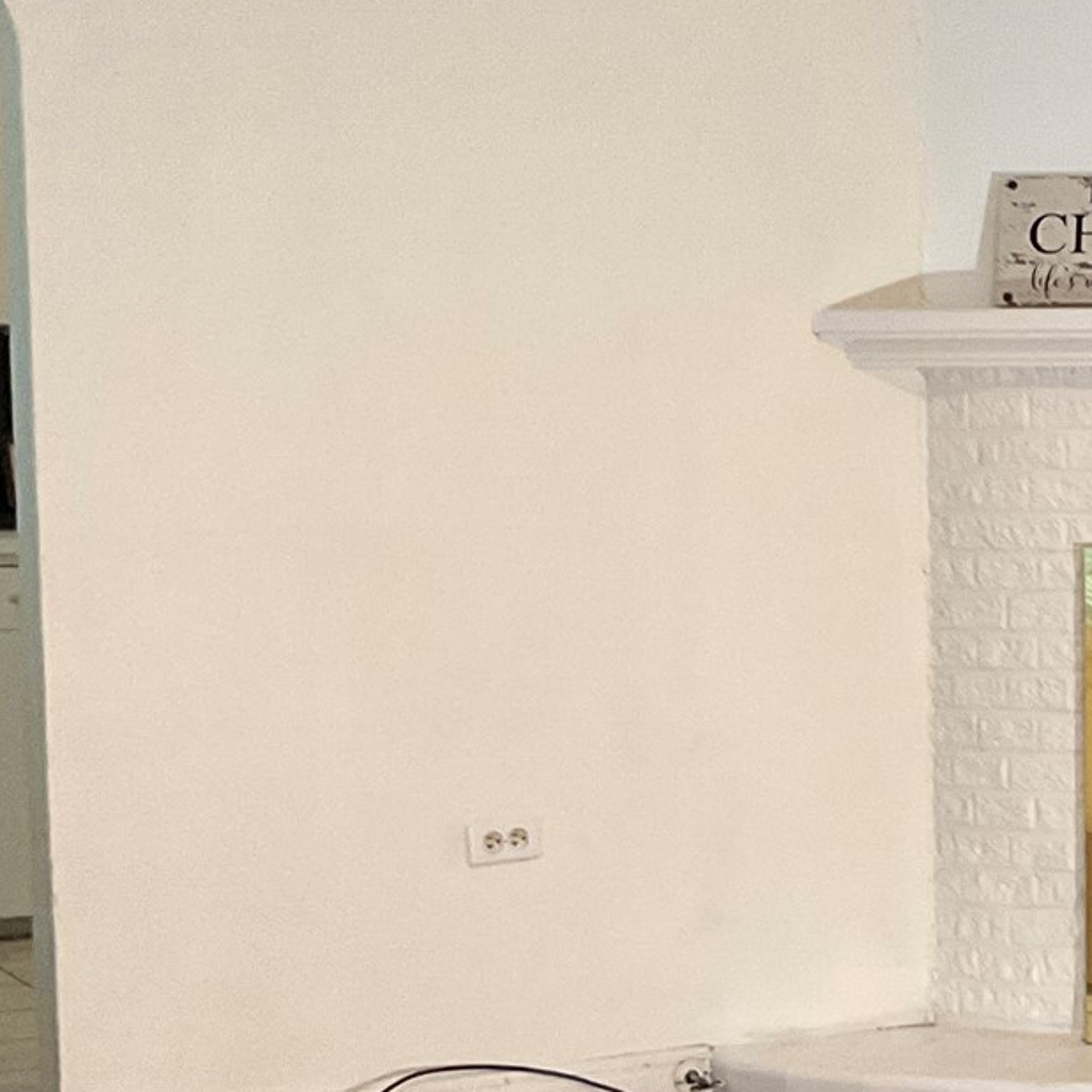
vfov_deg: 20.4
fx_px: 3034
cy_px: 627
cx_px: 1693
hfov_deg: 18.0
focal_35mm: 85
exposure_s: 1/60
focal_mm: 3
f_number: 1.8
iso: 200
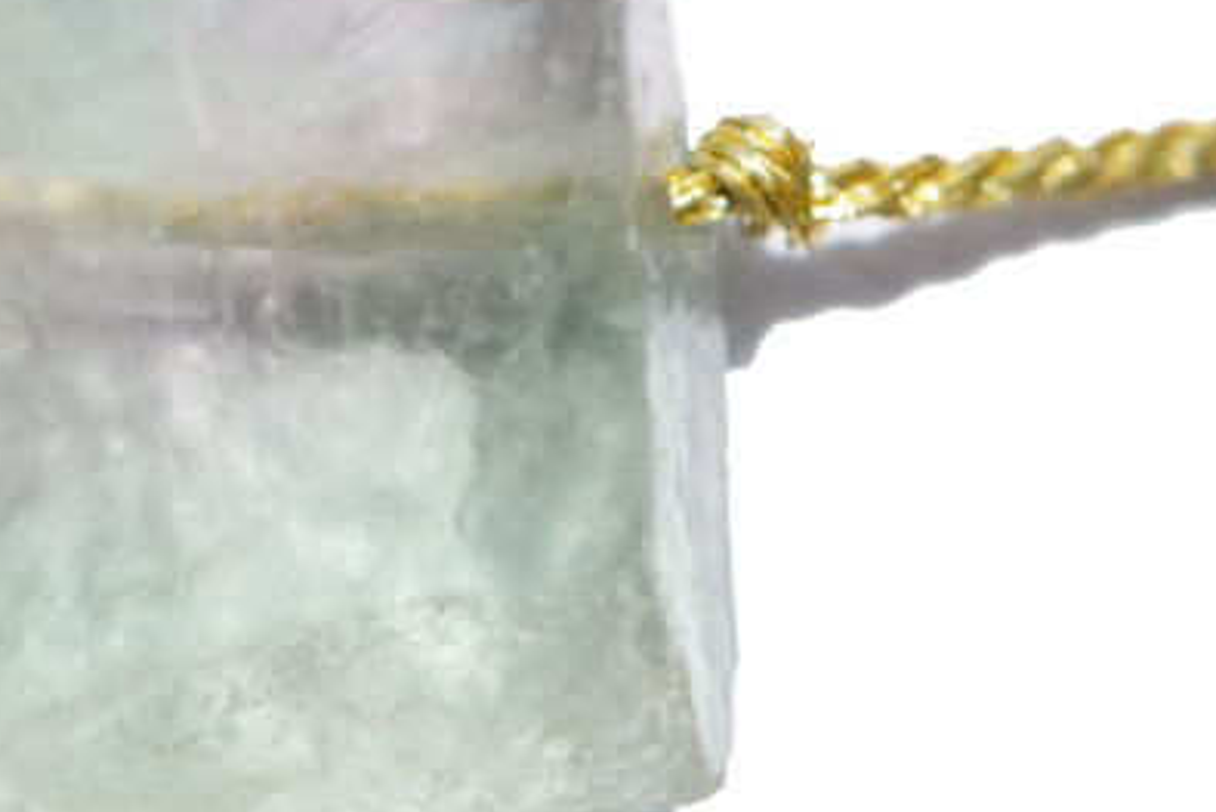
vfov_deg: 4.7
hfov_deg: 7.1
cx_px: 154
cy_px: 262
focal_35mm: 291
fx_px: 9837
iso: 200
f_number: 5.6
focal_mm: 85
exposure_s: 1/1250
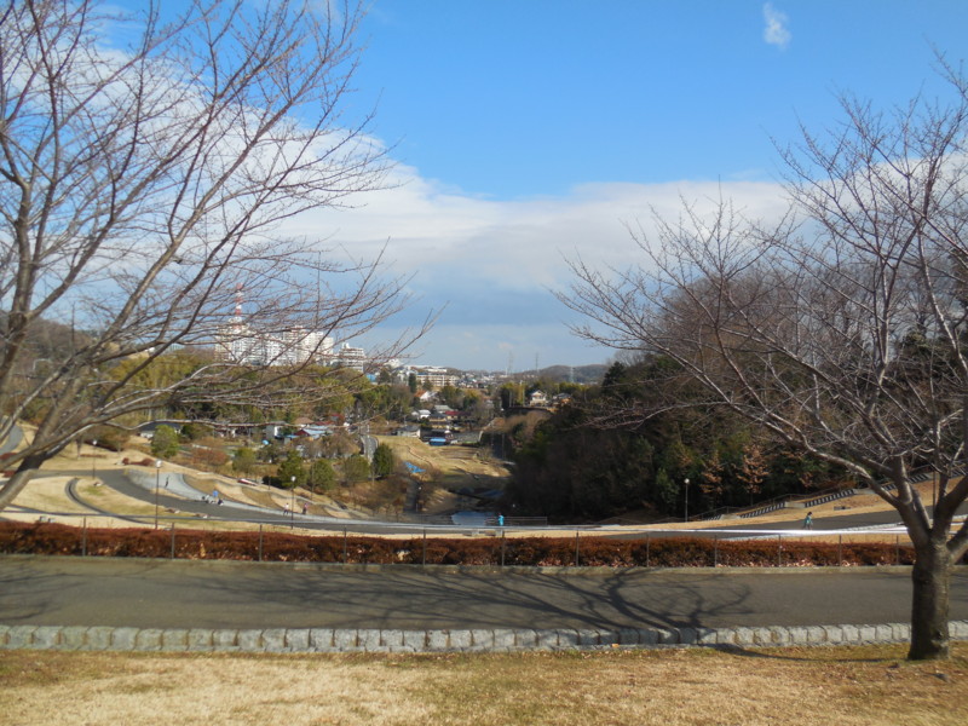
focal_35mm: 25
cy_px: 363
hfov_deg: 69.4
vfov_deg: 54.9
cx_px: 484
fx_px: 699
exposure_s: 1/1600
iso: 125
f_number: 3.1
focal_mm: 4.5
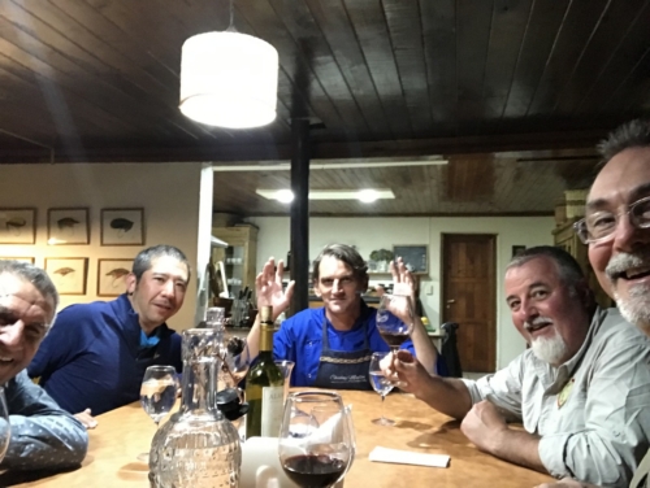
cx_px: 325
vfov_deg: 44.2
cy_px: 244
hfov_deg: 56.8
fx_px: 601
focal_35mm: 32
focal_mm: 2.87
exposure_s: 1/17
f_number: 2.2
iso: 500
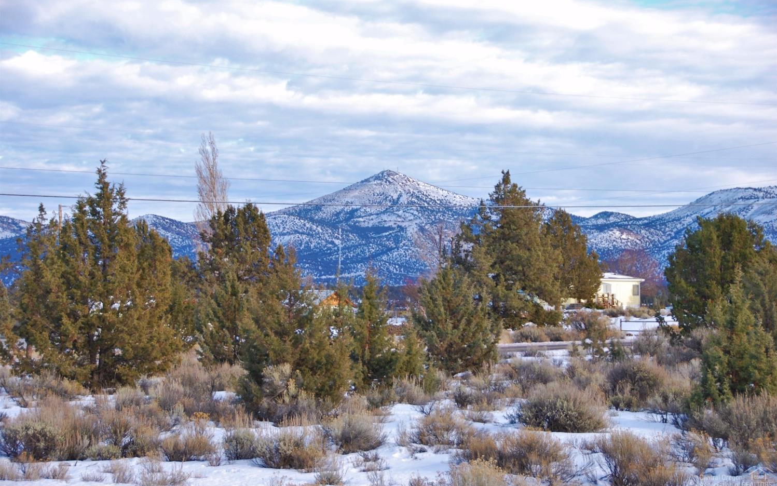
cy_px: 239
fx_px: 1948
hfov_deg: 22.6
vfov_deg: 14.2
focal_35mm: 92
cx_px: 389
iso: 200
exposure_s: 1/400
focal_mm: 60
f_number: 5
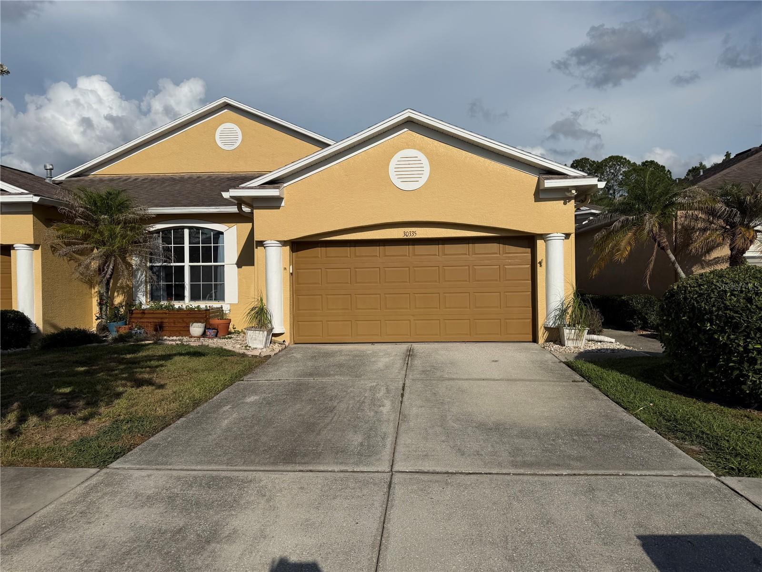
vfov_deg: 56.8
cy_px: 286
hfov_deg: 71.6
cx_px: 381
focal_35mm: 24
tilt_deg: +0.1
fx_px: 528
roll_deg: +1.7
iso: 80
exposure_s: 1/11905
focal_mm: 6.76
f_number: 1.78
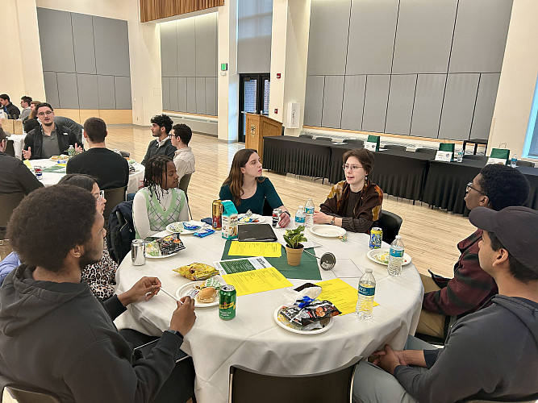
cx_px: 269
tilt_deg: -14.8
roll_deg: -2.3
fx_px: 404
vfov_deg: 53.0
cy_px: 202
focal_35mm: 26
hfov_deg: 67.3
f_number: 1.5
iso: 125
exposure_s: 1/120
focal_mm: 5.7
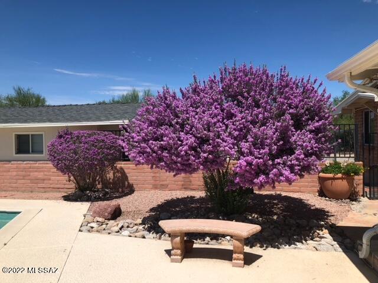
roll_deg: +1.1
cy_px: 142
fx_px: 306
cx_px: 189
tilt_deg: -1.9
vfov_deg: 49.7
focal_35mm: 28
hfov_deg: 63.4
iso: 20
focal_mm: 3.99
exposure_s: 1/2315
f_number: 1.8
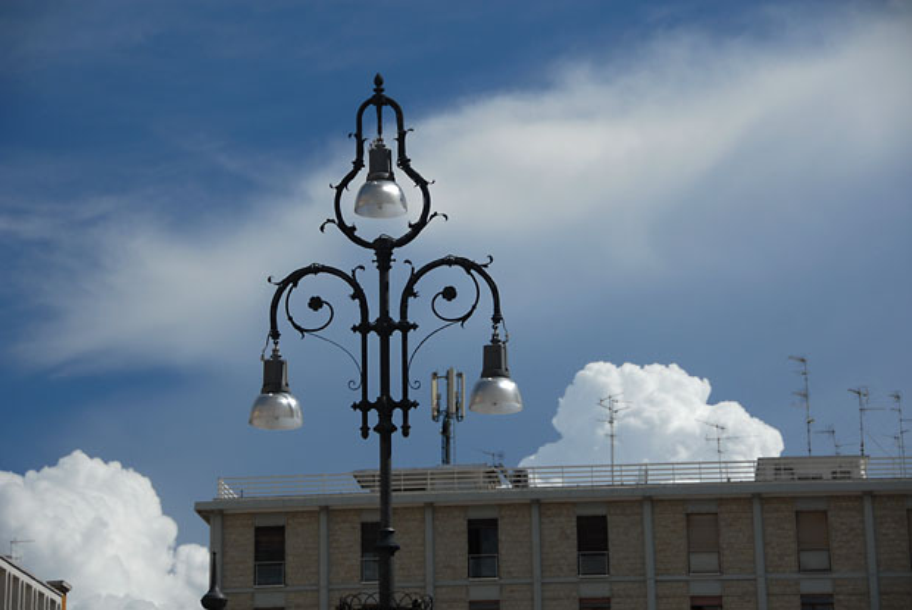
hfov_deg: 18.2
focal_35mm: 112
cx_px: 456
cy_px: 305
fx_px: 2853
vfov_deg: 12.2
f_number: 5
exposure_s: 1/1250
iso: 200
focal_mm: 75
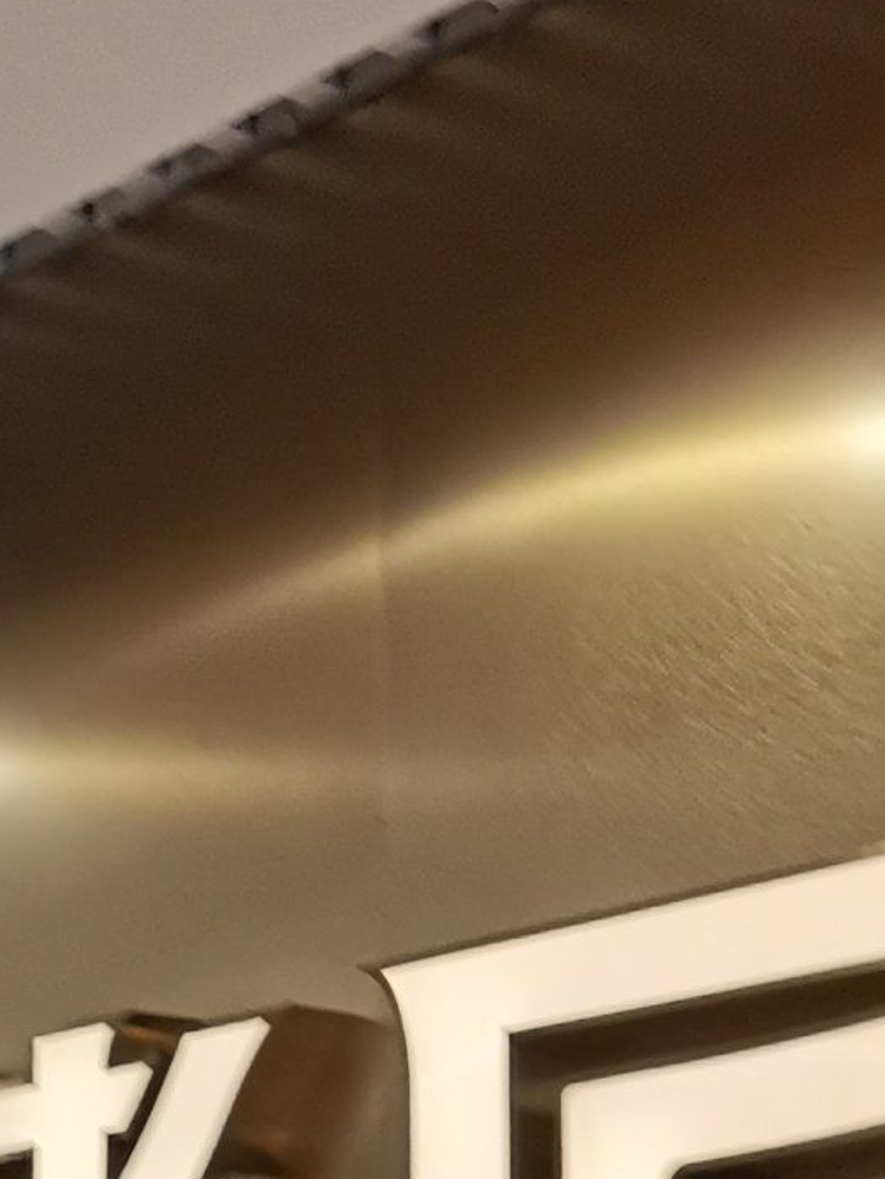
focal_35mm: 105
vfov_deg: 17.4
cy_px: 1601
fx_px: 3577
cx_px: -200
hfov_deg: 13.7
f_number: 1.9
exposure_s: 1/100
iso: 80
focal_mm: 4.94
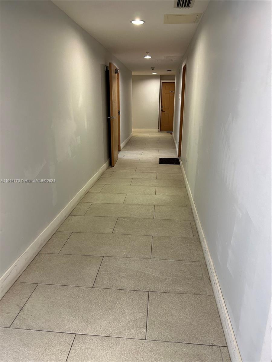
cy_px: 181
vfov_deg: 67.3
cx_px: 136
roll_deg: -0.3
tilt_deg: -16.5
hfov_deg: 53.1
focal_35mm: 26
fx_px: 272
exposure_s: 1/60
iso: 160
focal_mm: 5.7
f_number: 1.5
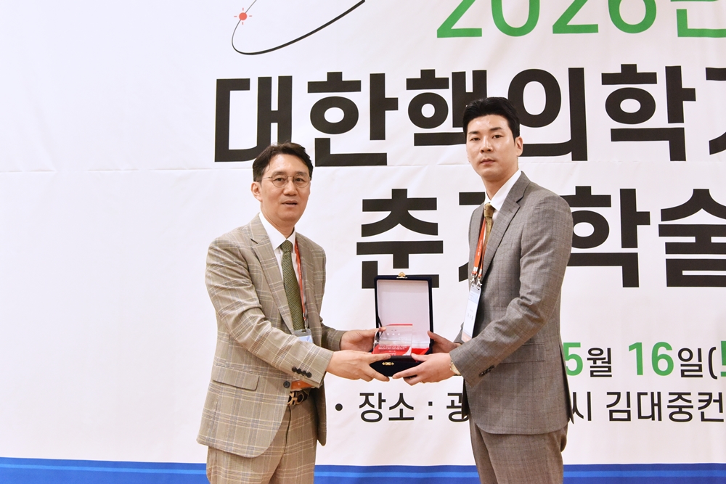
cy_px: 242
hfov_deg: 55.8
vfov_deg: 38.9
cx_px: 363
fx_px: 686
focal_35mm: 34
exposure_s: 1/250
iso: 6400
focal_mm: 34
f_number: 5.6
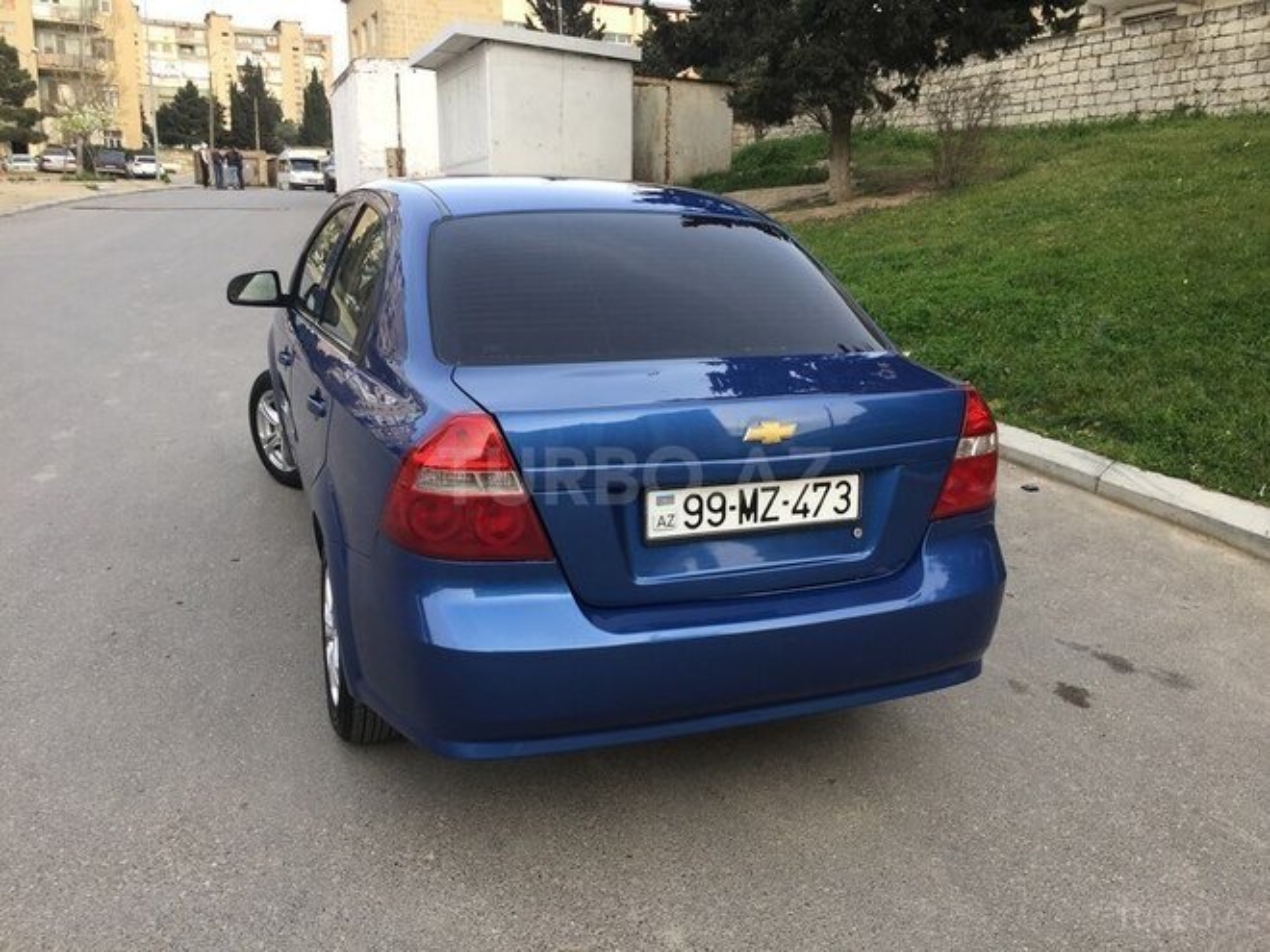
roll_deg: -1.2
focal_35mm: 29
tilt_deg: -12.0
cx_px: 635
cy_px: 476
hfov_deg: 61.7
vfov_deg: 48.2
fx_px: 1064
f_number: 2.2
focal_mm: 4.15
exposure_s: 1/187
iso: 32
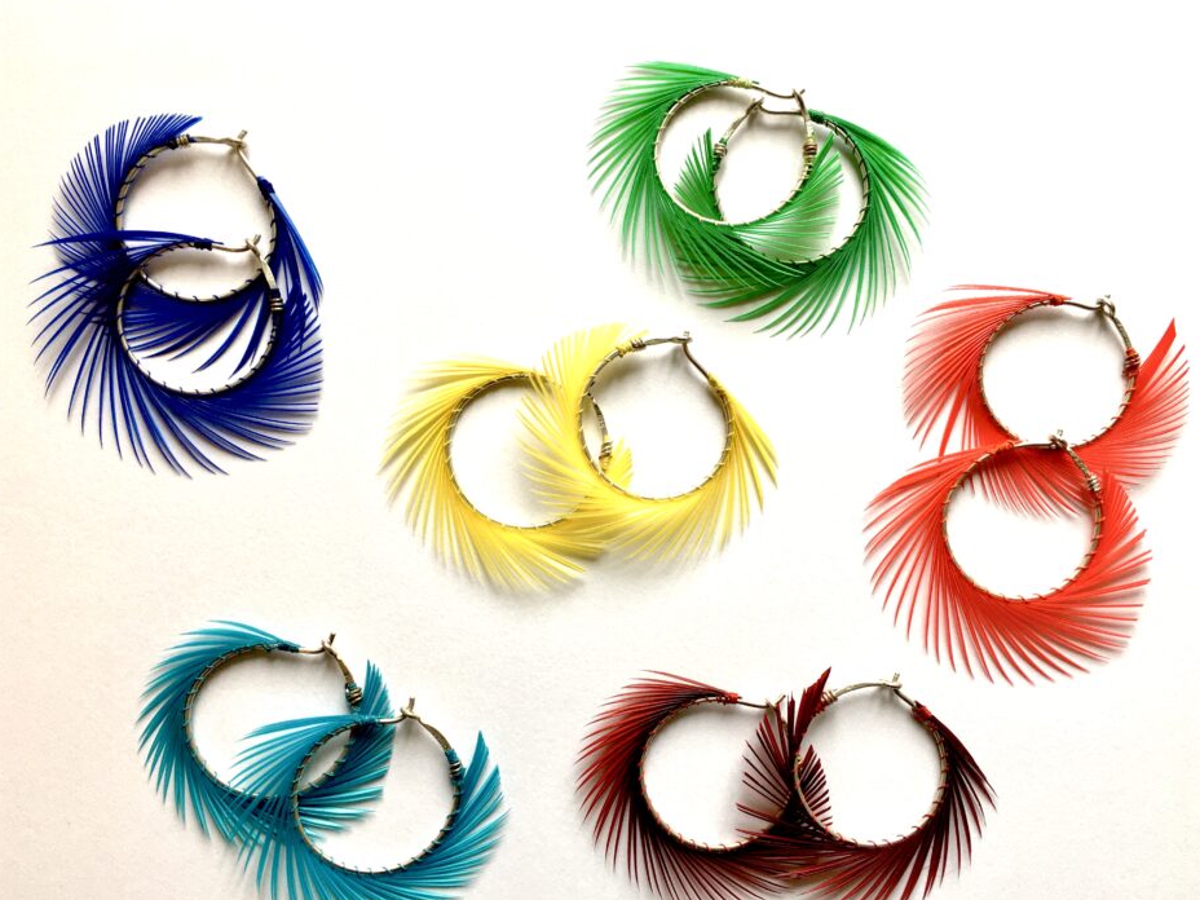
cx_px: 604
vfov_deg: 44.1
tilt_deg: -86.8
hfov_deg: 56.8
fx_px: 1109
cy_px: 481
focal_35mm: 32
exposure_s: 1/50
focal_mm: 4.15
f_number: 2.2
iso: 32
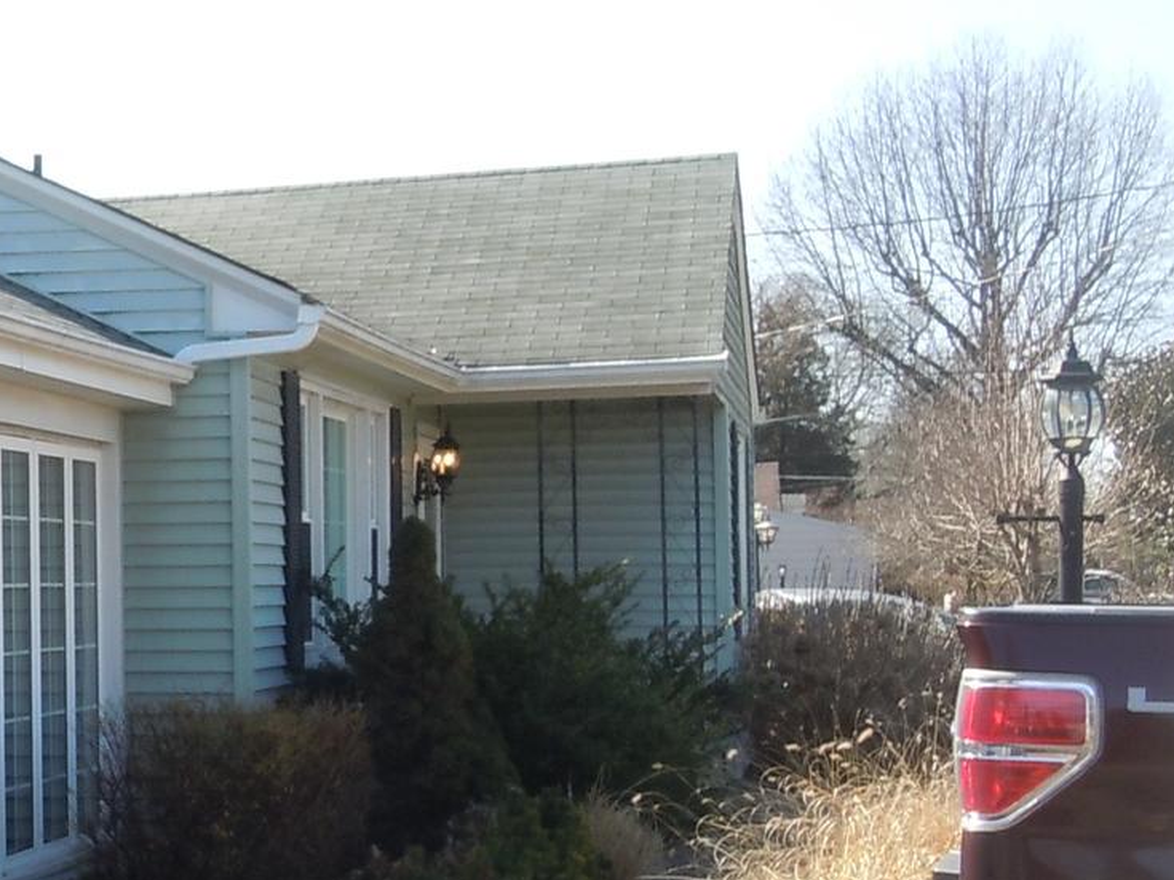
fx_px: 3120
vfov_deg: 16.0
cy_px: 557
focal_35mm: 92
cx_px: -371
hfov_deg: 19.6
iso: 100
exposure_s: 1/250
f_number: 4
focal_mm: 5.9
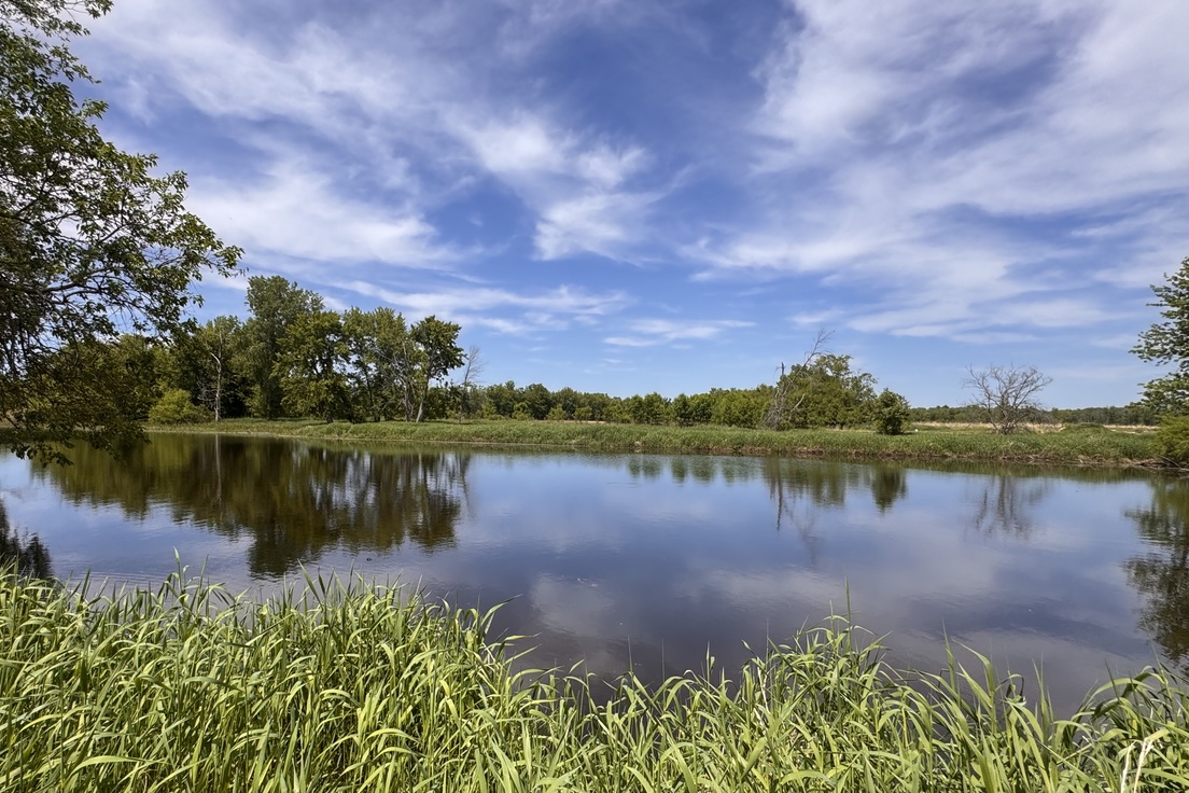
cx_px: 526
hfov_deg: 86.5
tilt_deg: -2.9
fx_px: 627
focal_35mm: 19
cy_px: 440
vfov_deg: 64.4
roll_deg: -0.7
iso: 50
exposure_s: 1/2273
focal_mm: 2.22
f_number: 2.2
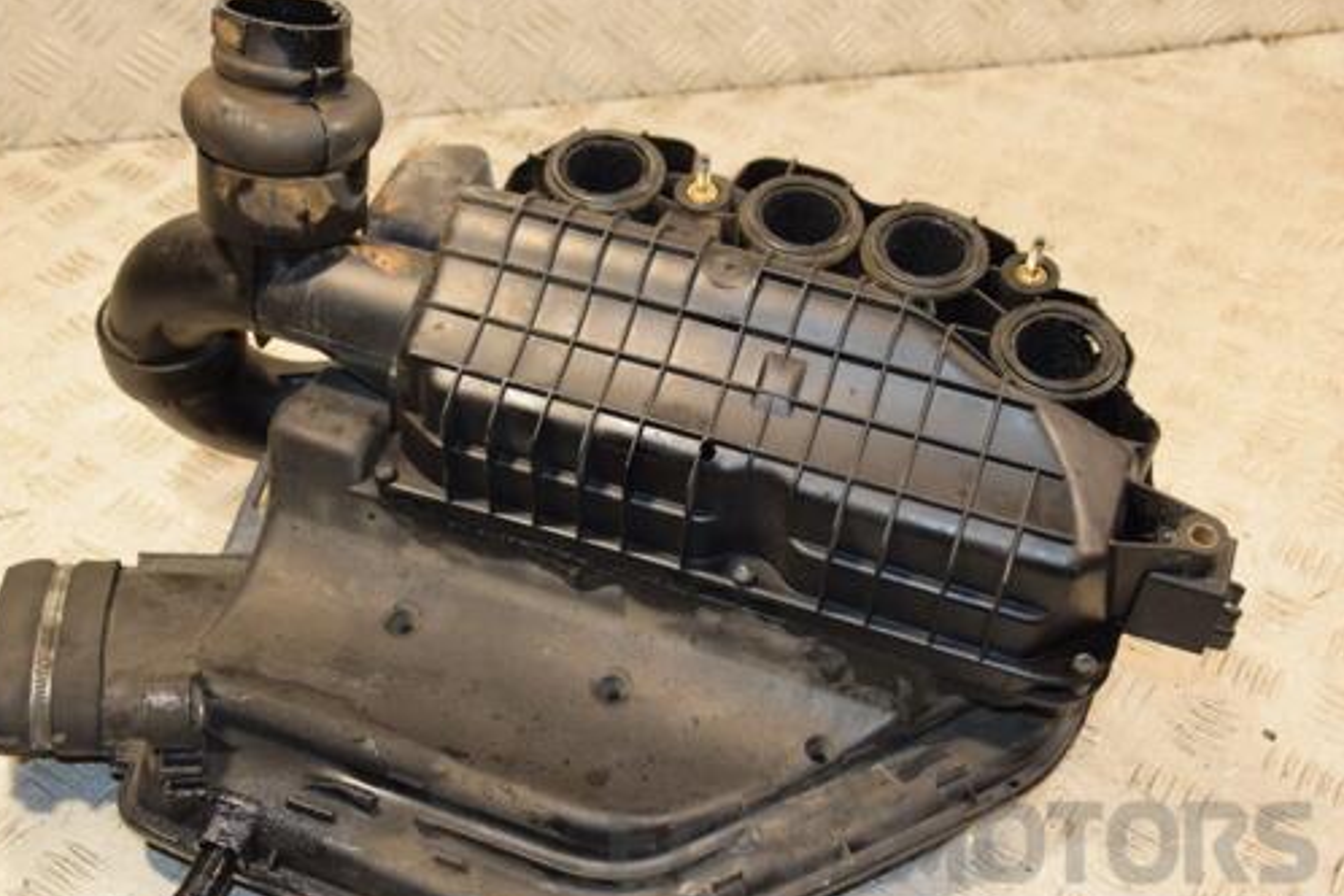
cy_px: 483
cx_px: 559
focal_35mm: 47
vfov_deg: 28.6
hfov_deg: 41.8
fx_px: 1755
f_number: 5
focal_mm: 26
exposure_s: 1/125
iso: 800
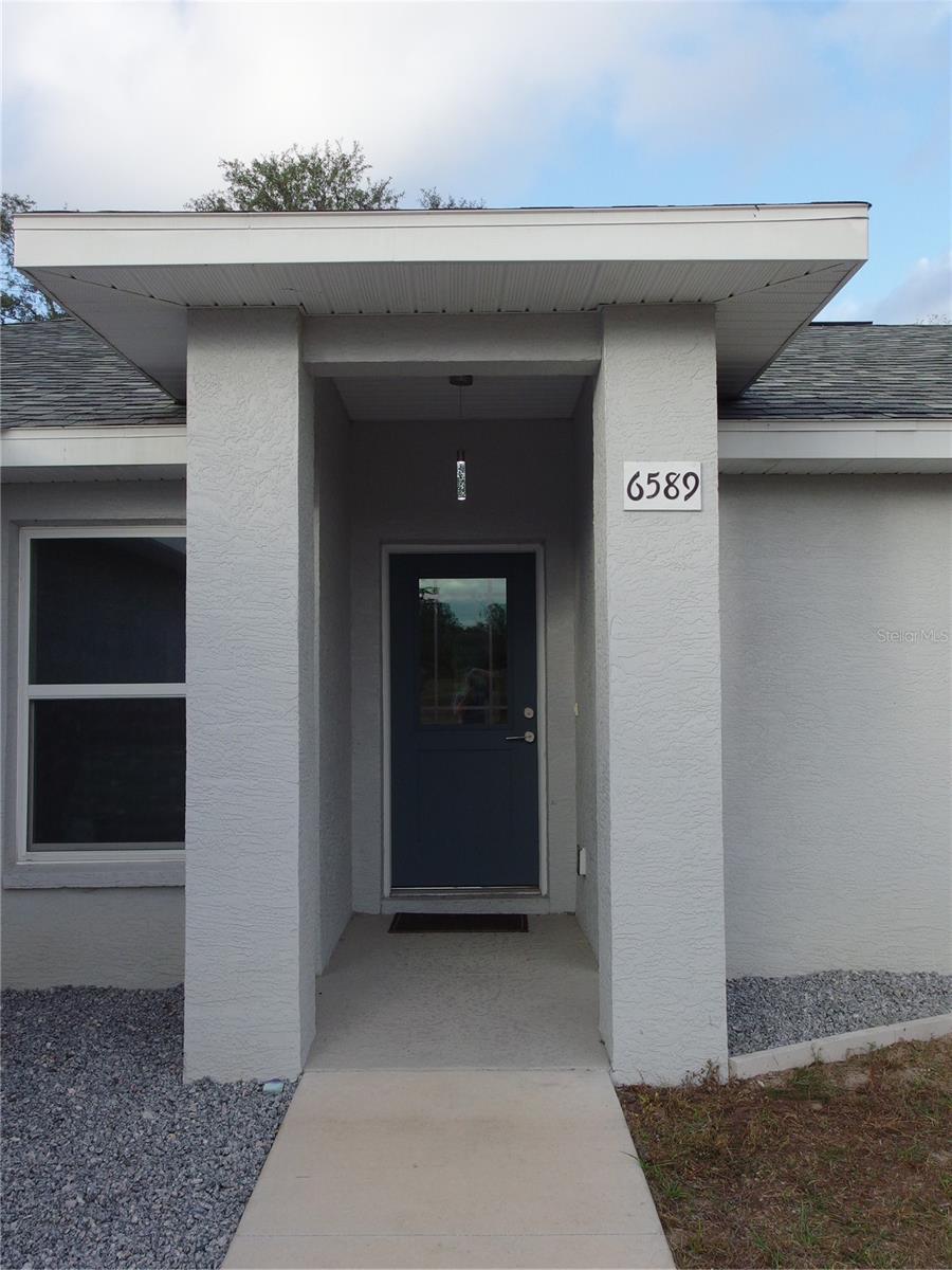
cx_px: 476
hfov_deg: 46.8
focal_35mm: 30
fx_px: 1100
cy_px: 635
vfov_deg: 60.0
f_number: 4
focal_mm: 6.4
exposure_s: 1/400
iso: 200
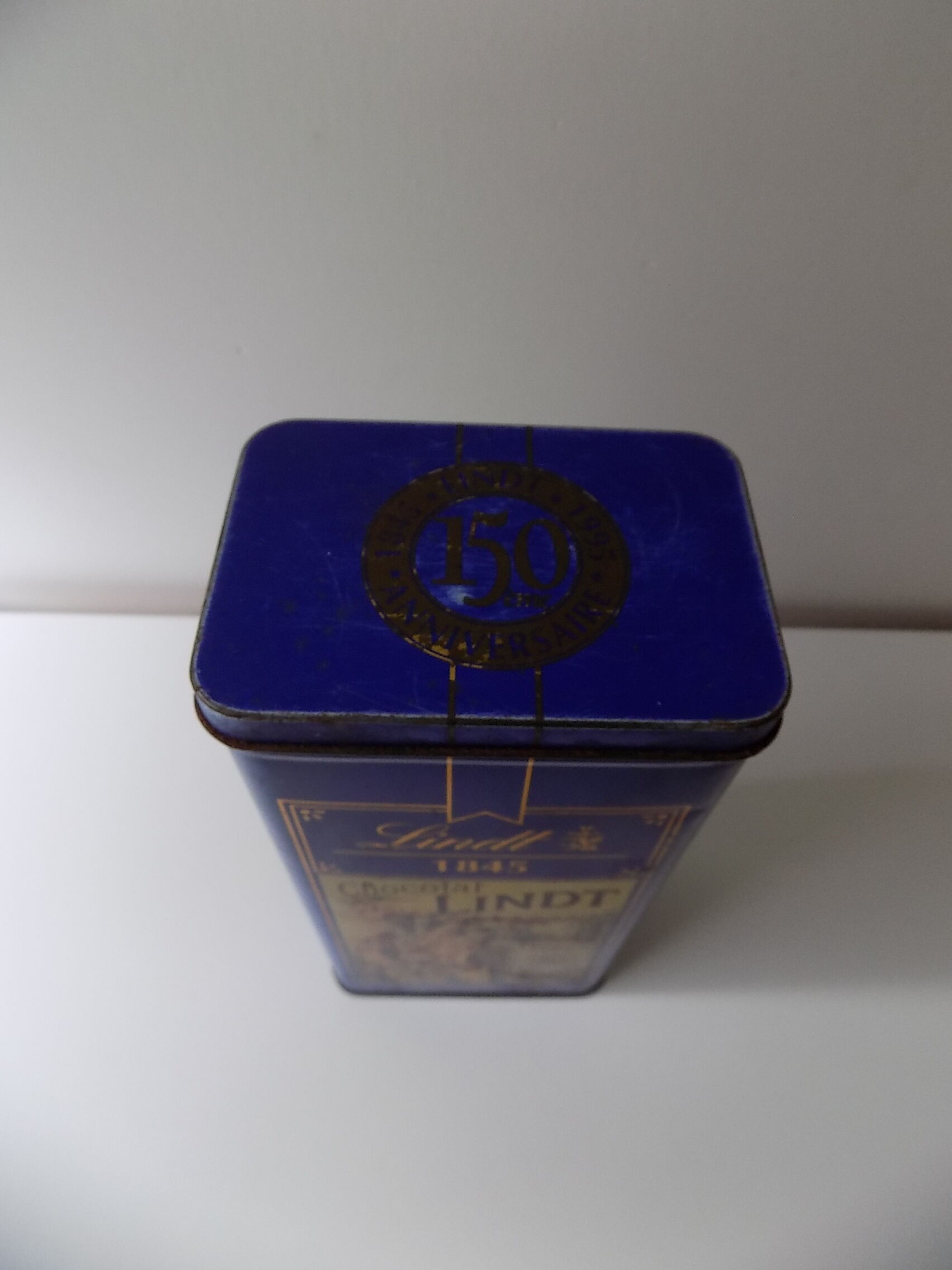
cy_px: 635
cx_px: 476
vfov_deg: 73.9
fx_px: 843
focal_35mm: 23
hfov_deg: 58.9
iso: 160
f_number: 3.1
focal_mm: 4
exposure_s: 1/30
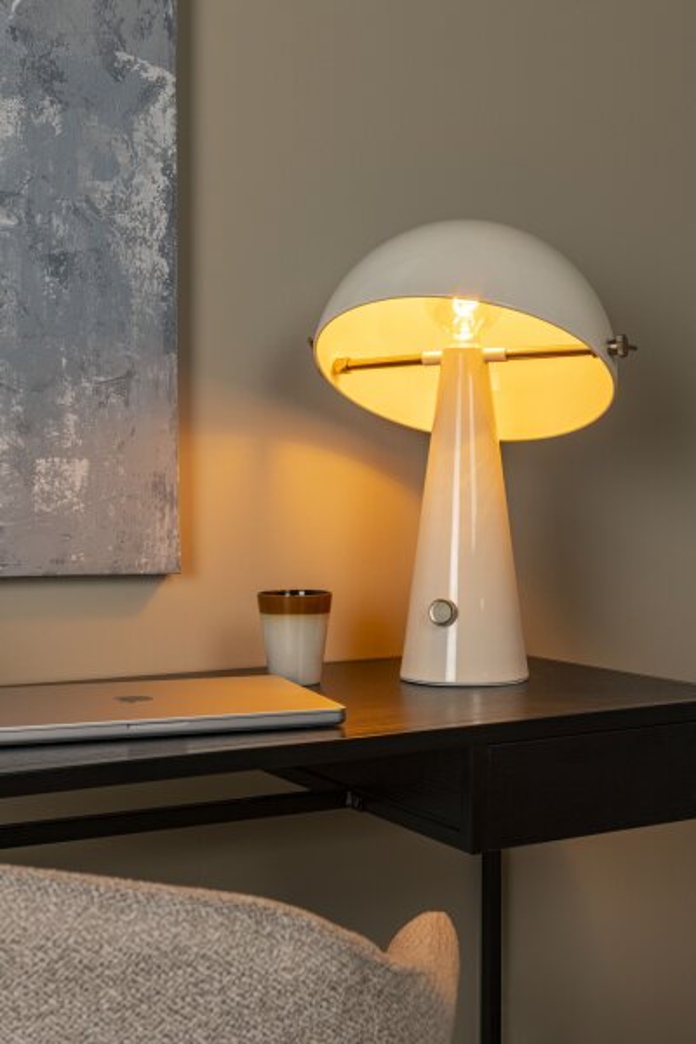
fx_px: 1450
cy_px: 522
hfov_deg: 27.0
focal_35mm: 50
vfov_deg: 39.6
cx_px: 348
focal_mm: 50
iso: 400
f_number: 13
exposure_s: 1/13
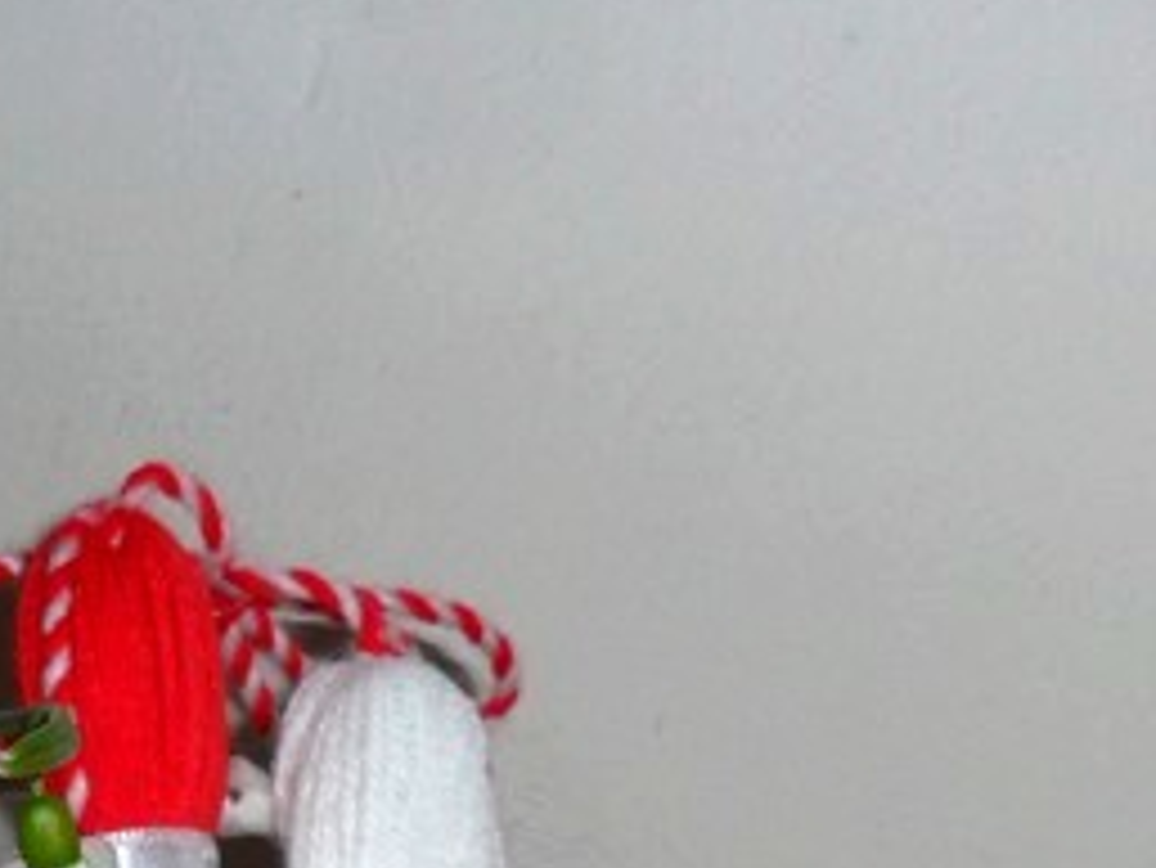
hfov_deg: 22.2
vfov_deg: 16.9
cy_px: 1030
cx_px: -58
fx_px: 2806
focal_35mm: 84
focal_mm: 4.9
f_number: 8.9
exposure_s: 1/45
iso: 100
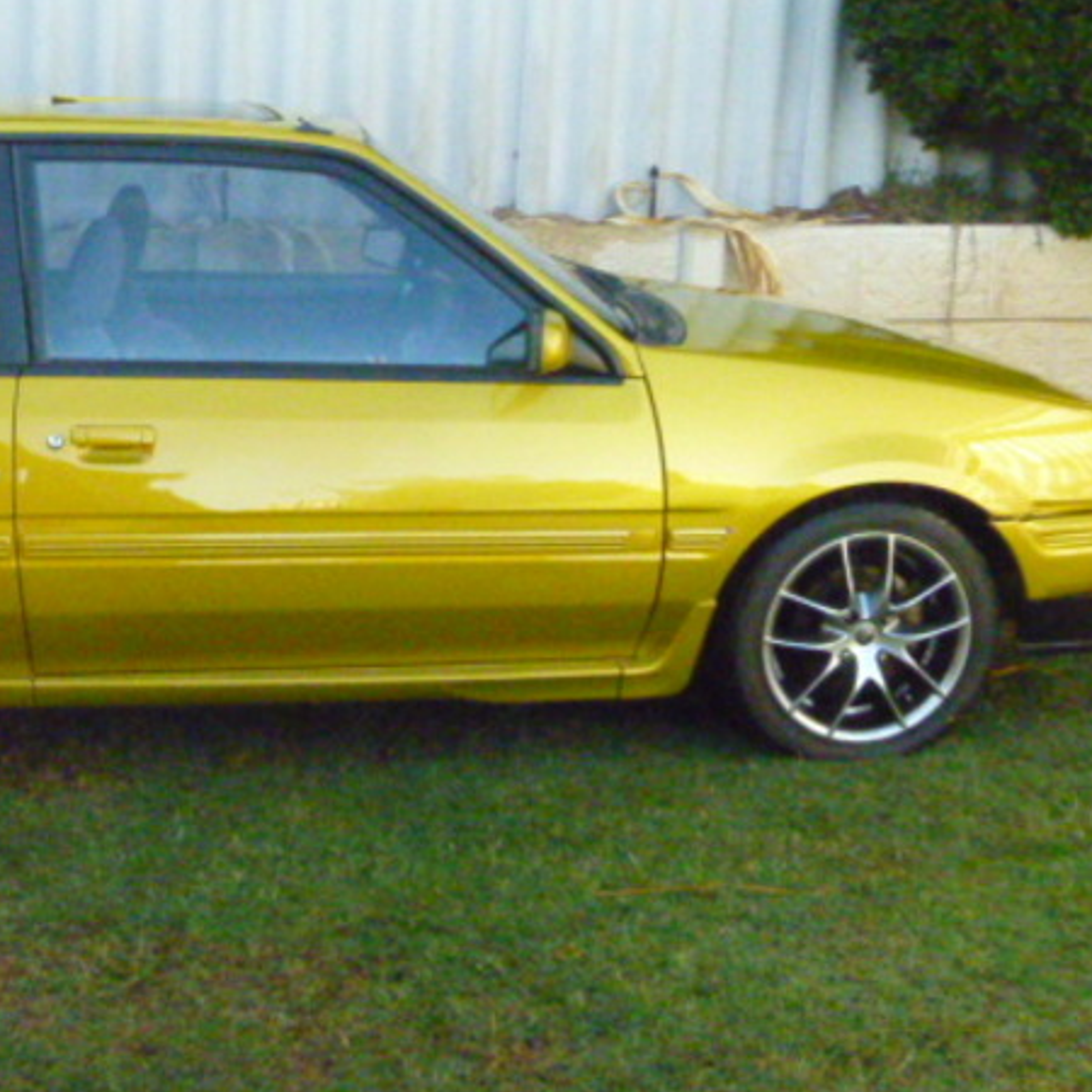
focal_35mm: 55
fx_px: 1963
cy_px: 388
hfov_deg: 30.3
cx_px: 204
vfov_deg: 30.9
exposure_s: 1/400
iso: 1600
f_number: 5.6
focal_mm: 6.3
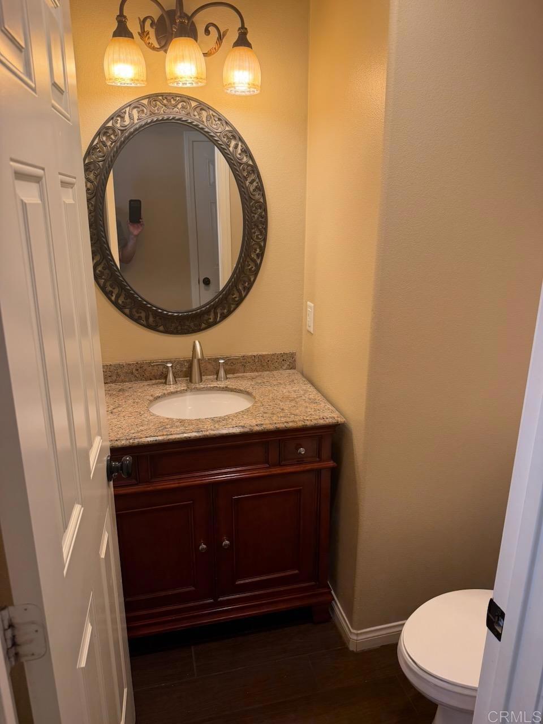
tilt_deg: -14.7
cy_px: 362
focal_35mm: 24
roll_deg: -0.4
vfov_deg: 71.6
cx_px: 272
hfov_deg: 56.8
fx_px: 502
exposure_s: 1/120
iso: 125
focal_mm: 6.76
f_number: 1.78
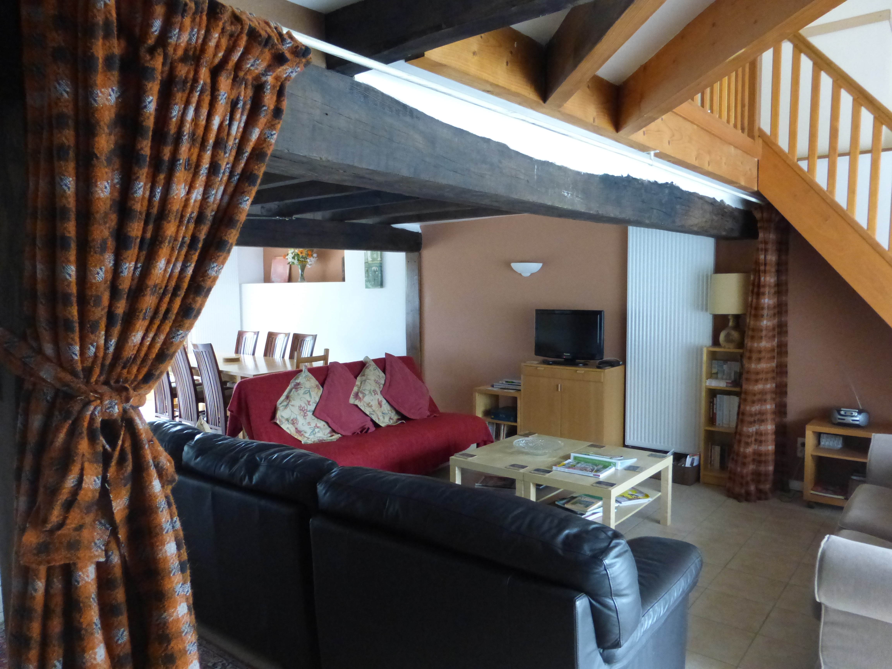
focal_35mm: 25
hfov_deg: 69.4
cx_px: 446
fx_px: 644
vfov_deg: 54.9
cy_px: 334
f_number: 3.3
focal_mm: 4.3
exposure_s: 1/25
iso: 800
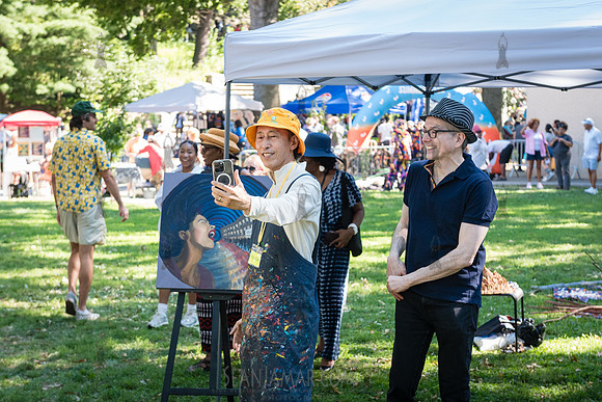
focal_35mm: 77
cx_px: 301
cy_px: 201
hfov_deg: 26.4
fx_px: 1285
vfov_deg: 17.8
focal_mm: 60
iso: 1250
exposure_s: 1/400
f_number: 4
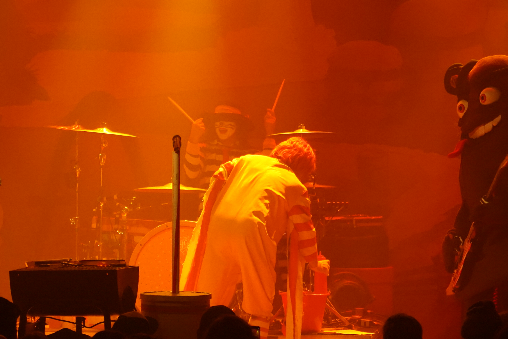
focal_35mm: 228
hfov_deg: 9.0
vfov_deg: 6.0
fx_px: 3217
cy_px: 49
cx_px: 196
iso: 4000
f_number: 4
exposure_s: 1/160
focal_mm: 105
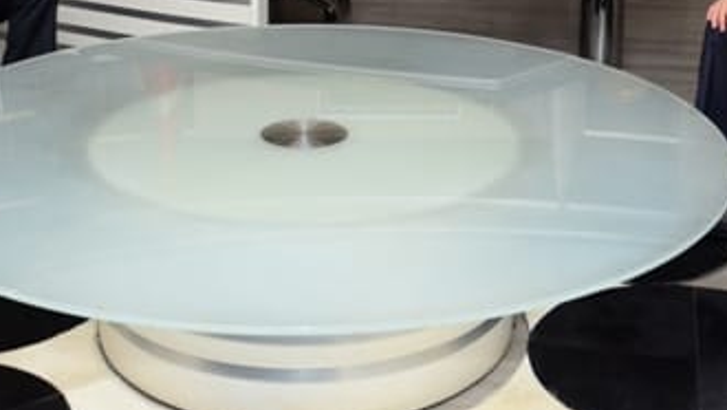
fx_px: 1408
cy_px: -42
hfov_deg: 29.0
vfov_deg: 16.1
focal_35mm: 73
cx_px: 352
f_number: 5.6
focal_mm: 24
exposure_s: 1/60
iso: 400
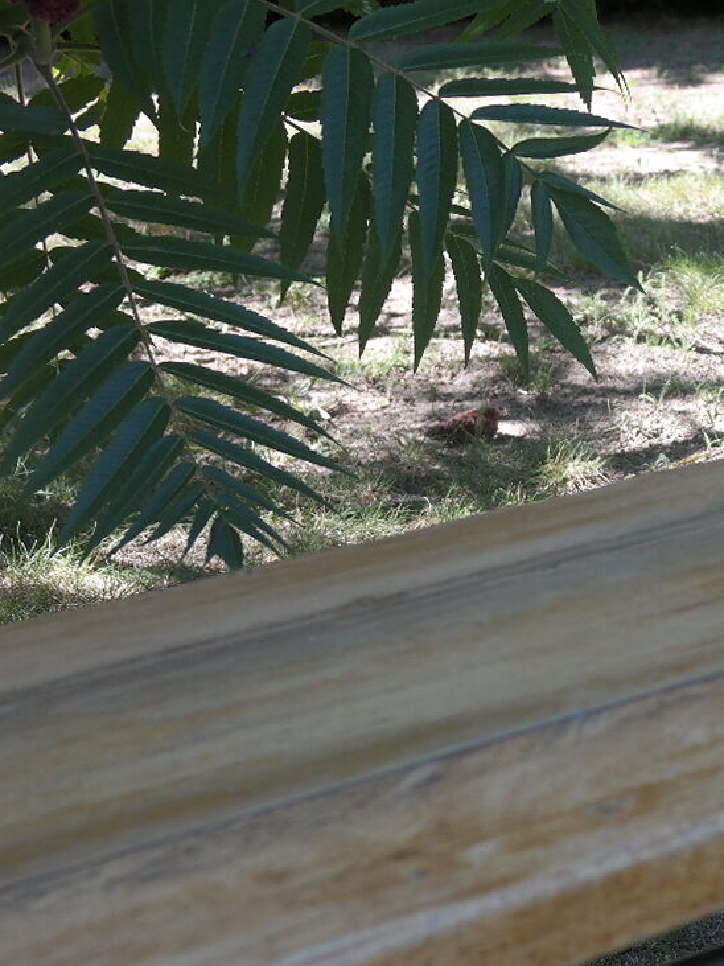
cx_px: 1071
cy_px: 696
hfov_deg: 17.7
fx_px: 2092
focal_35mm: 75
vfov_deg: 25.7
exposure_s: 1/125
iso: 100
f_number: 4
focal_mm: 22
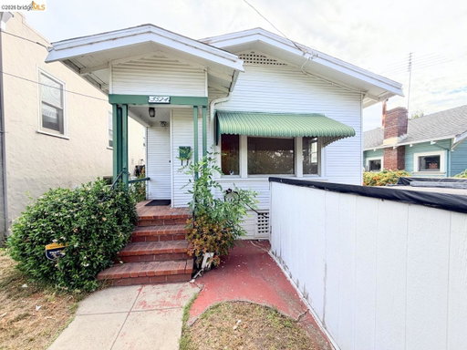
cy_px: 175
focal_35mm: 14
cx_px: 234
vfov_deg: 85.7
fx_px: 189
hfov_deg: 102.1
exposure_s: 1/351
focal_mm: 2.22
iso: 50
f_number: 2.2
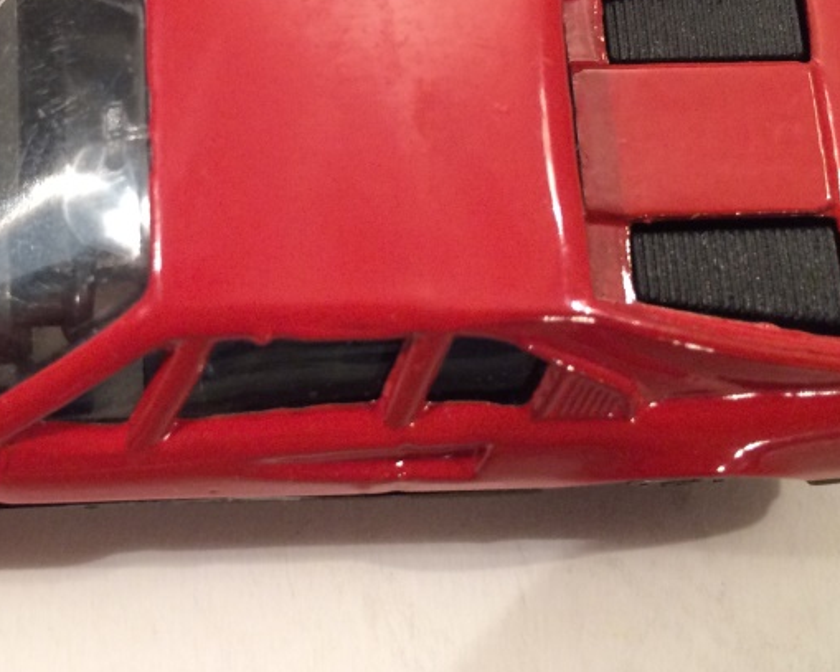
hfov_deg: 32.6
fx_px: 1417
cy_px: 121
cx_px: 246
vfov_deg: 26.1
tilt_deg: -73.1
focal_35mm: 57
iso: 160
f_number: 2.2
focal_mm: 4.15
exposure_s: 1/33
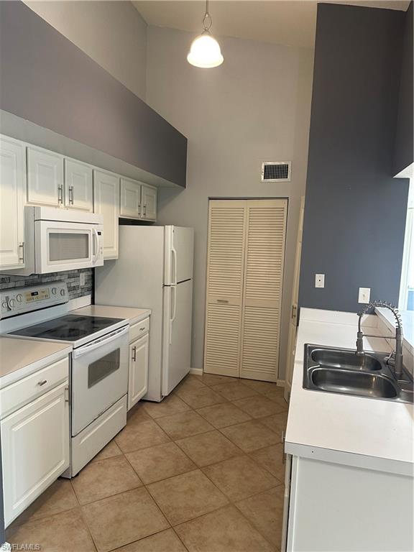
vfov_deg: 71.6
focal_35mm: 24
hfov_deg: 56.8
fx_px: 383
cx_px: 207
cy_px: 276
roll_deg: -1.8
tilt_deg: -6.5
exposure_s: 1/60
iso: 250
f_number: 1.78
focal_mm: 6.86
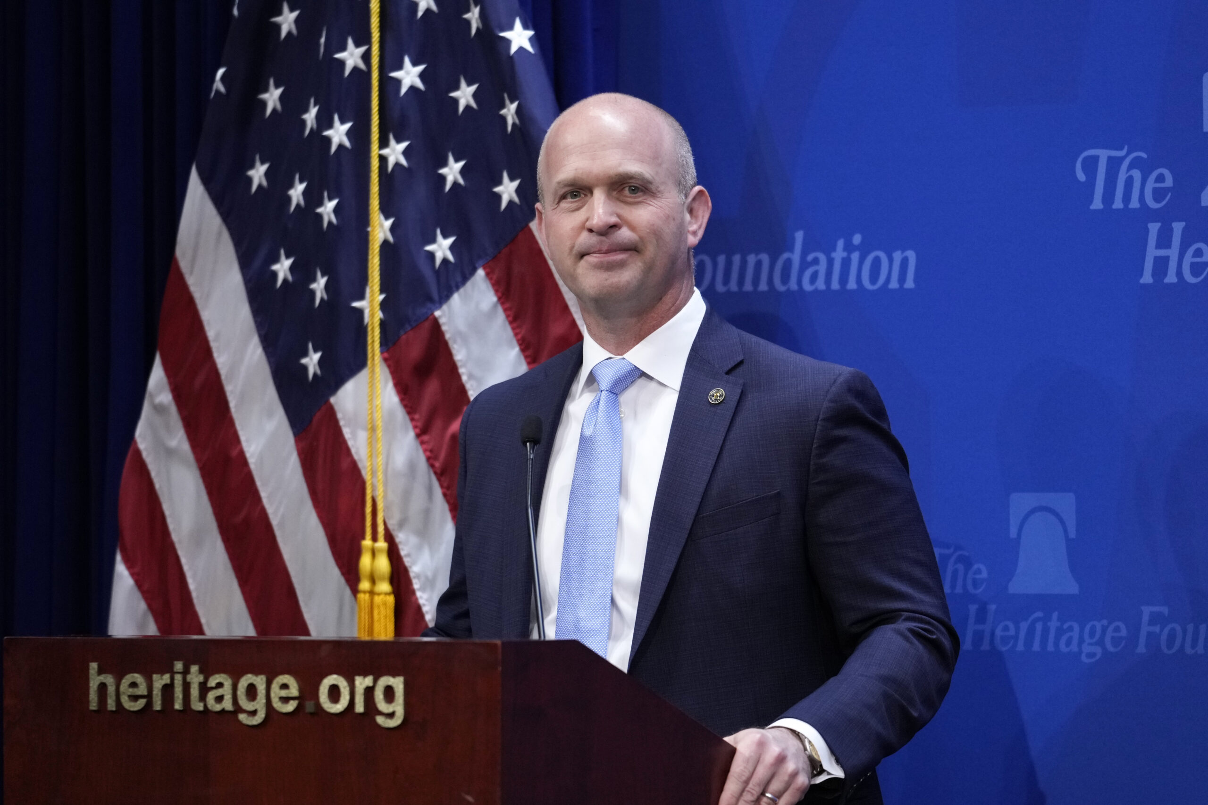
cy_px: 402
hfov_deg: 7.7
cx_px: 604
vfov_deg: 5.1
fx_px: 8993
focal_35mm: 268
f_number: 2.8
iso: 2500
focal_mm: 179
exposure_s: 1/640
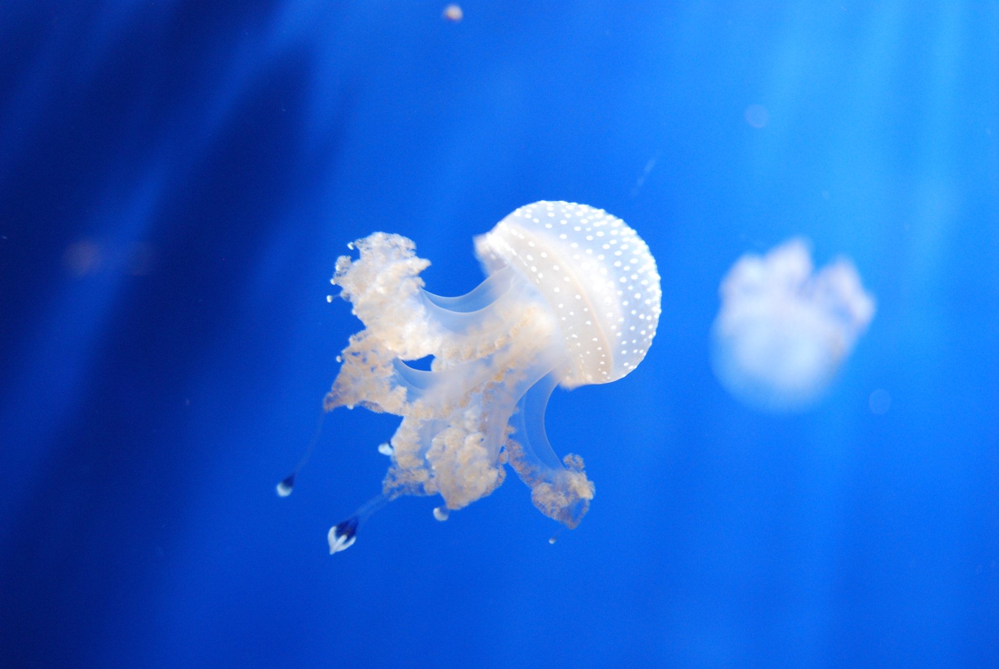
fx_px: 1250
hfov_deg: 43.6
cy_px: 334
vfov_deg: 29.9
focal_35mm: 45
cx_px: 500
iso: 640
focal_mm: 30
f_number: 4.2
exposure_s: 1/30
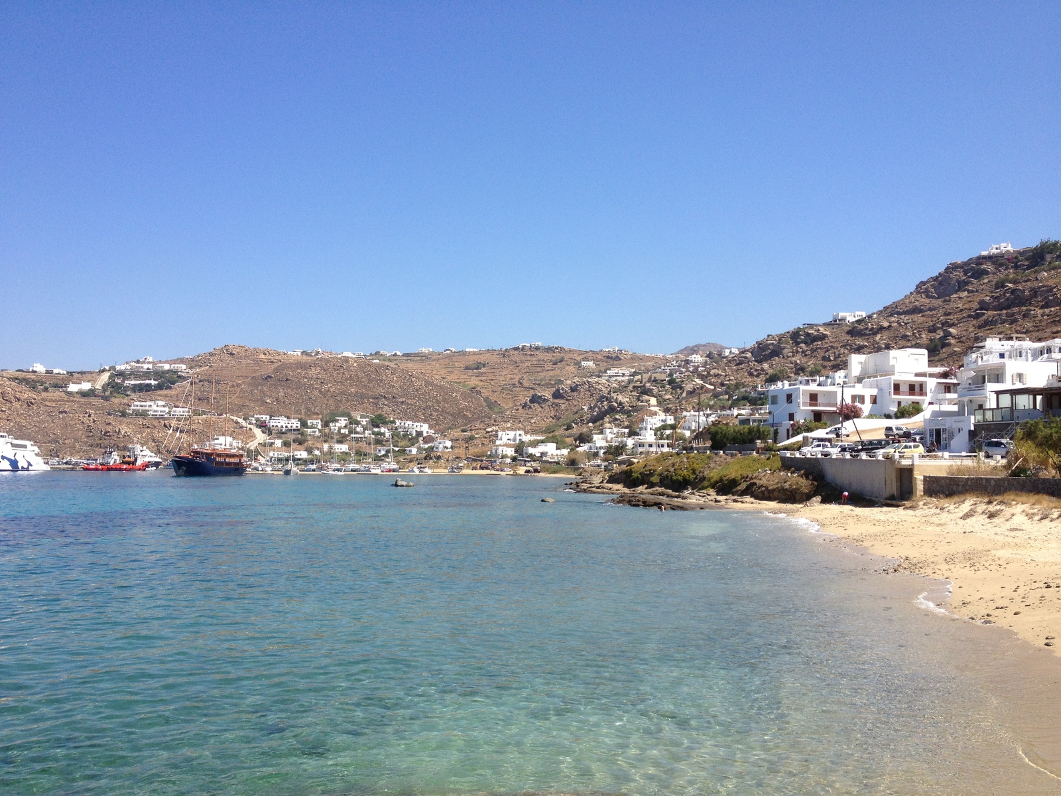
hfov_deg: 52.6
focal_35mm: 35
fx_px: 1073
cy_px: 398
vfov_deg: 40.7
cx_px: 530
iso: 50
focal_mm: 4.28
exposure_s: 1/1672
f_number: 2.4
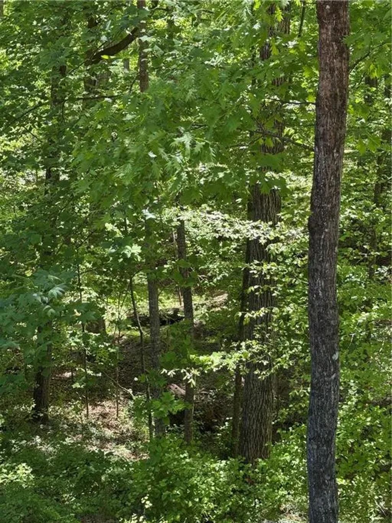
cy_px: 262
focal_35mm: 48
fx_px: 725
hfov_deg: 30.3
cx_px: 196
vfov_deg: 39.7
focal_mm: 6.76
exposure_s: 1/298
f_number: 1.78
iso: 64
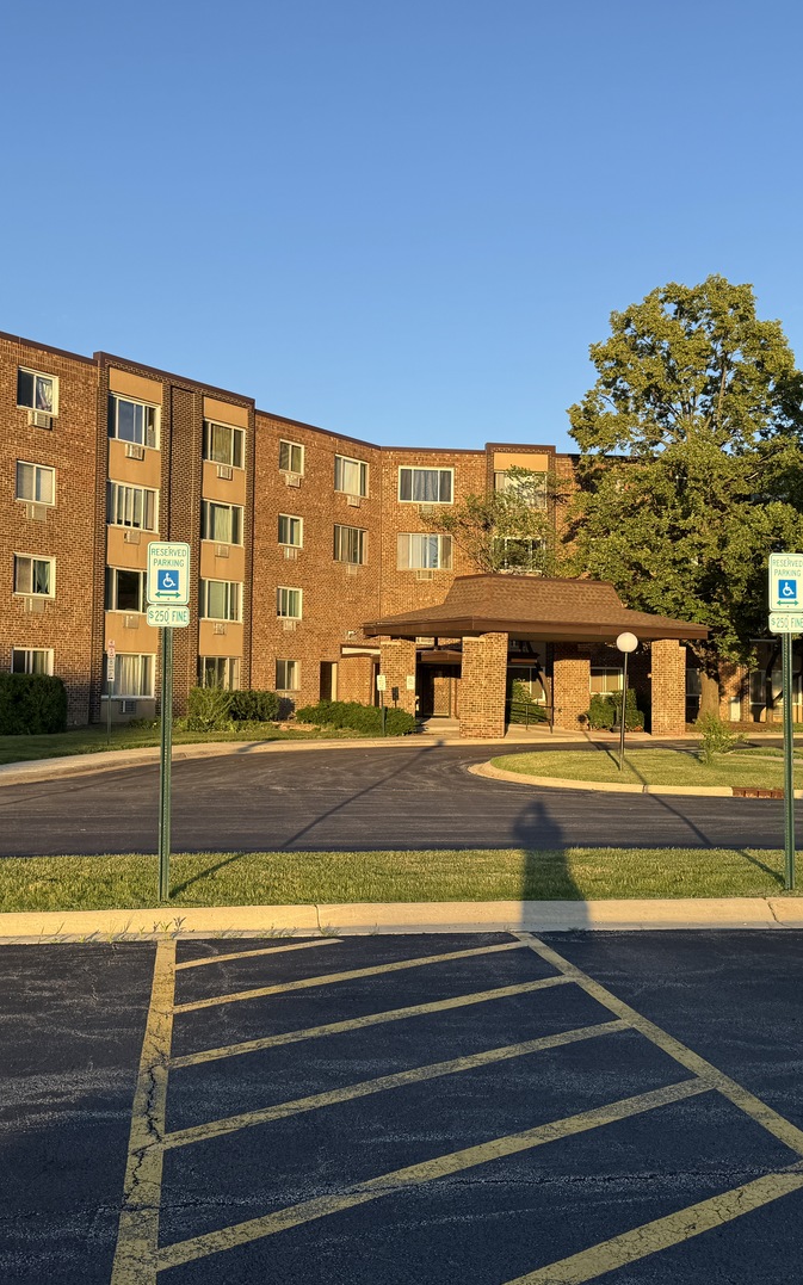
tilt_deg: +2.6
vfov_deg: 56.7
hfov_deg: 37.2
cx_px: 353
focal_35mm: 34
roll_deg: -1.0
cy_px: 642
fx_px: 1191
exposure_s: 1/1425
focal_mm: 6.76
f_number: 1.78
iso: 80
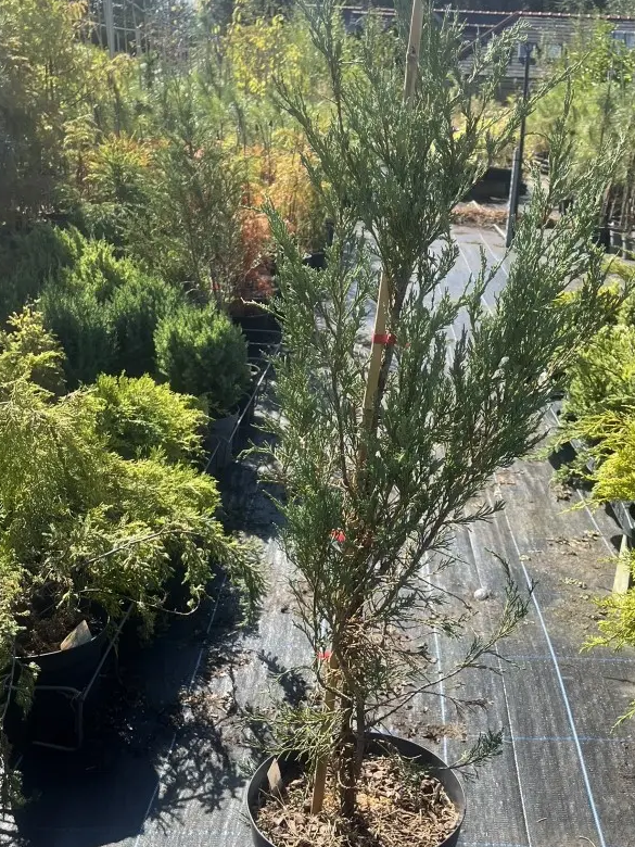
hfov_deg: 39.5
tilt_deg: -19.0
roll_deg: -5.8
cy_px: 434
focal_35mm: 36
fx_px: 881
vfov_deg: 51.3
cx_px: 377
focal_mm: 5.1
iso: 50
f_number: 1.6
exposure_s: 1/1477
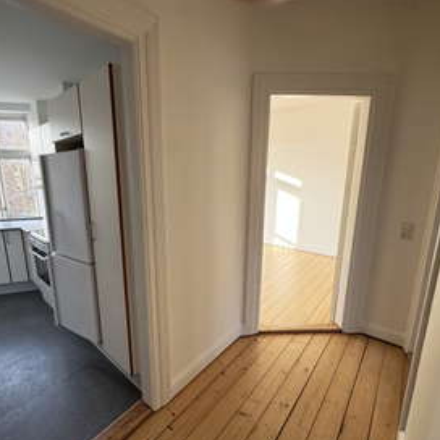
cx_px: 192
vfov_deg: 84.0
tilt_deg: -11.4
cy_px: 223
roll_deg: +0.4
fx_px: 244
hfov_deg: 83.5
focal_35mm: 17
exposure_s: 1/99
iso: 100
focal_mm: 2.22
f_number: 2.2
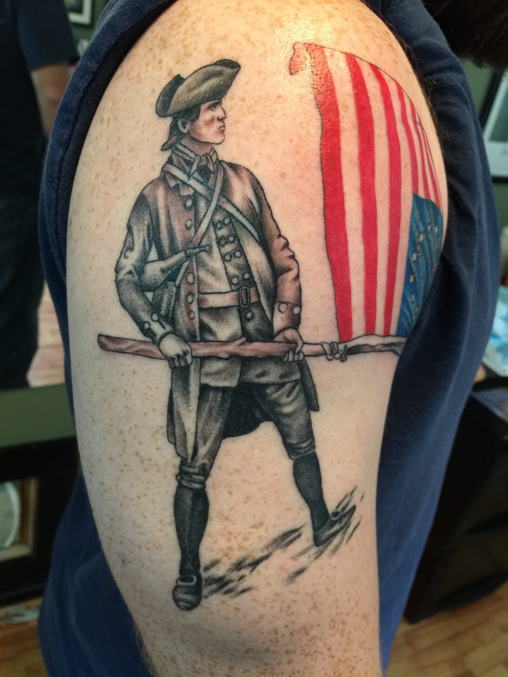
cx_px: 254
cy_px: 338
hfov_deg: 48.2
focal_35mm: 29
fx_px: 567
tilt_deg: -27.0
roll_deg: -11.7
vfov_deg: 61.7
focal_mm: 4.15
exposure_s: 1/15
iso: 80
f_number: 2.2
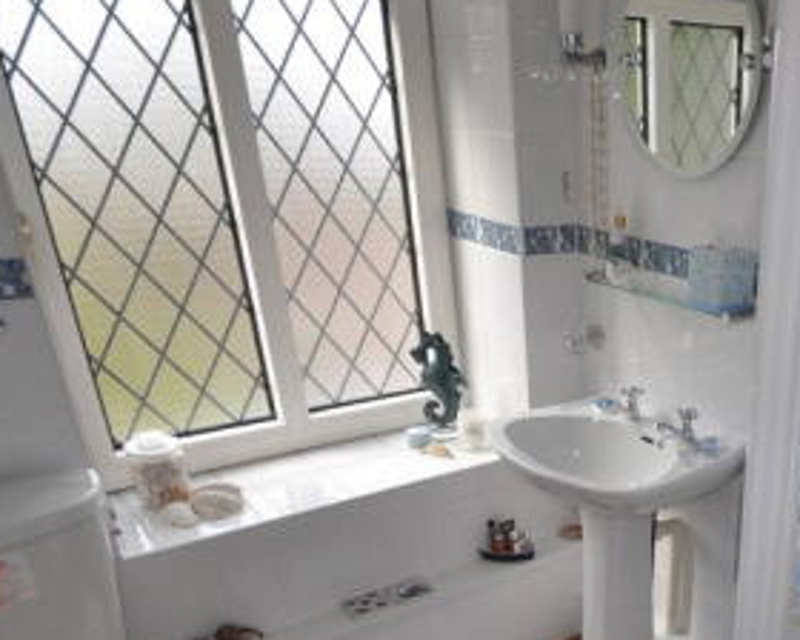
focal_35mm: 33
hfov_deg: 47.7
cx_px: 743
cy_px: 520
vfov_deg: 42.4
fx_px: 781
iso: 200
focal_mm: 10
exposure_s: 1/200
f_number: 4
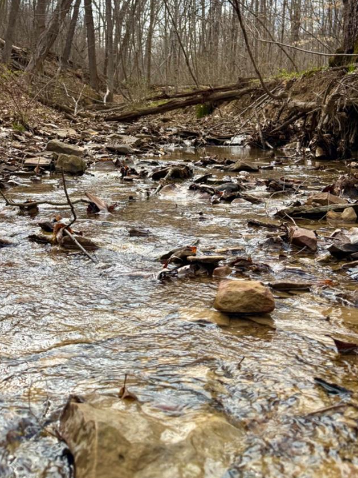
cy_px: 128
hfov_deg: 33.5
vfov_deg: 42.7
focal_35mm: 43
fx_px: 593
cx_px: 151
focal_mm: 6.76
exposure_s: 1/1901
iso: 100
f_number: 1.78
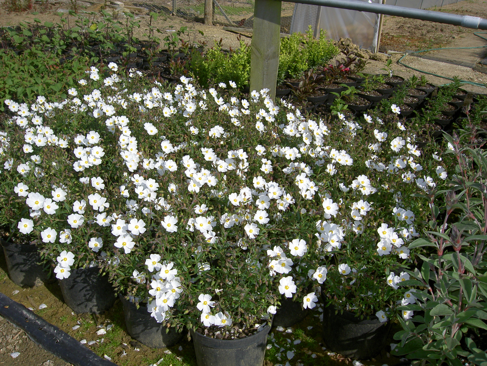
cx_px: 244
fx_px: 478
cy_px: 183
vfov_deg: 41.8
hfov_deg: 54.0
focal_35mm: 34
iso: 50
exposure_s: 1/500
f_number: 4.7
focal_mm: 5.6
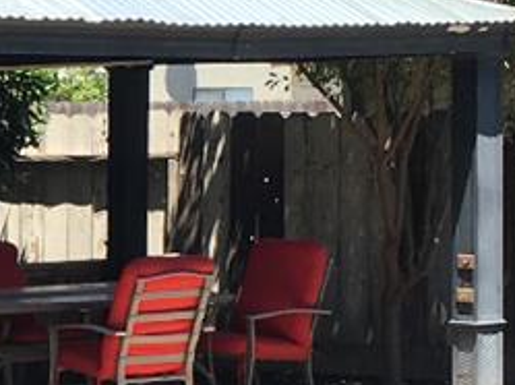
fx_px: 2600
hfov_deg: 10.8
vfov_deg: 8.4
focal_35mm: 175
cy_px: 373
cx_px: -321
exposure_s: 1/442
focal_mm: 4.15
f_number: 2.2
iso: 25
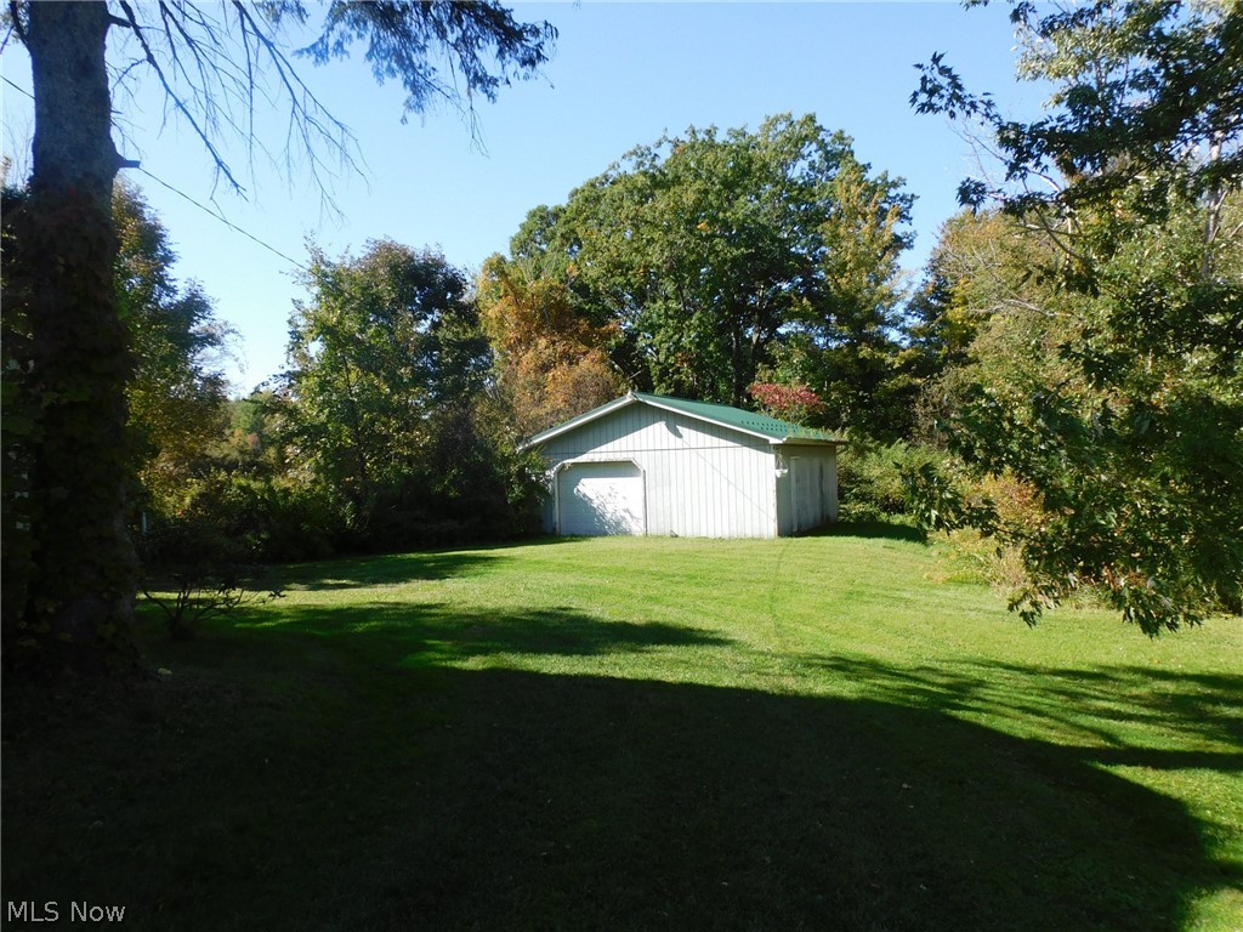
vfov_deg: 56.8
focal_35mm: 24
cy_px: 466
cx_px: 622
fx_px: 862
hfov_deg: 71.6
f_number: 3.3
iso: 125
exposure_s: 1/640
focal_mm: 4.3
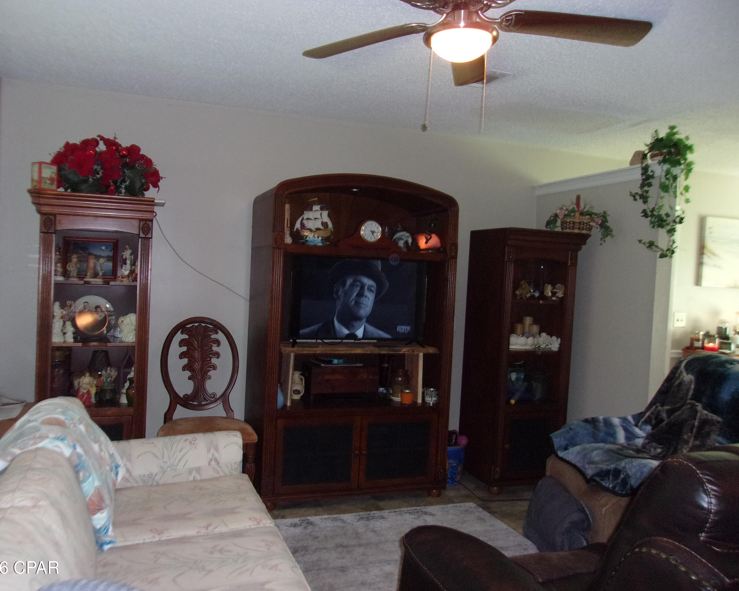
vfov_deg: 50.0
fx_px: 634
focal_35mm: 29
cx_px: 363
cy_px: 291
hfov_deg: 60.4
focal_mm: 4.9
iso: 250
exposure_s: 1/34
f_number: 3
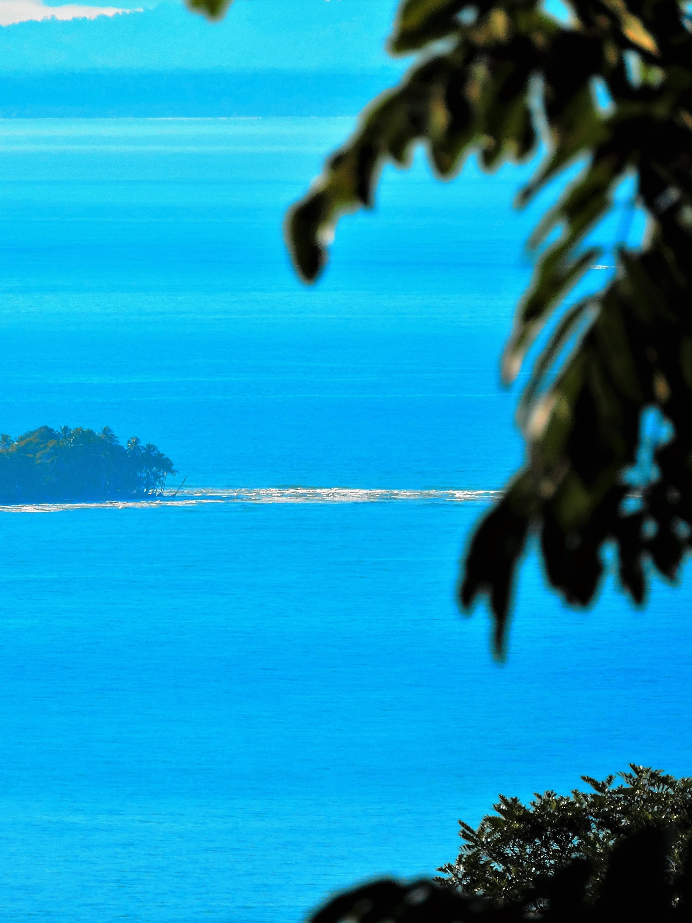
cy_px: 462
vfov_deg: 2.1
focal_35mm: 935
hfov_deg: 1.6
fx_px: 24920
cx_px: 117
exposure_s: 1/320
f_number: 5.6
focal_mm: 125.4
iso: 100
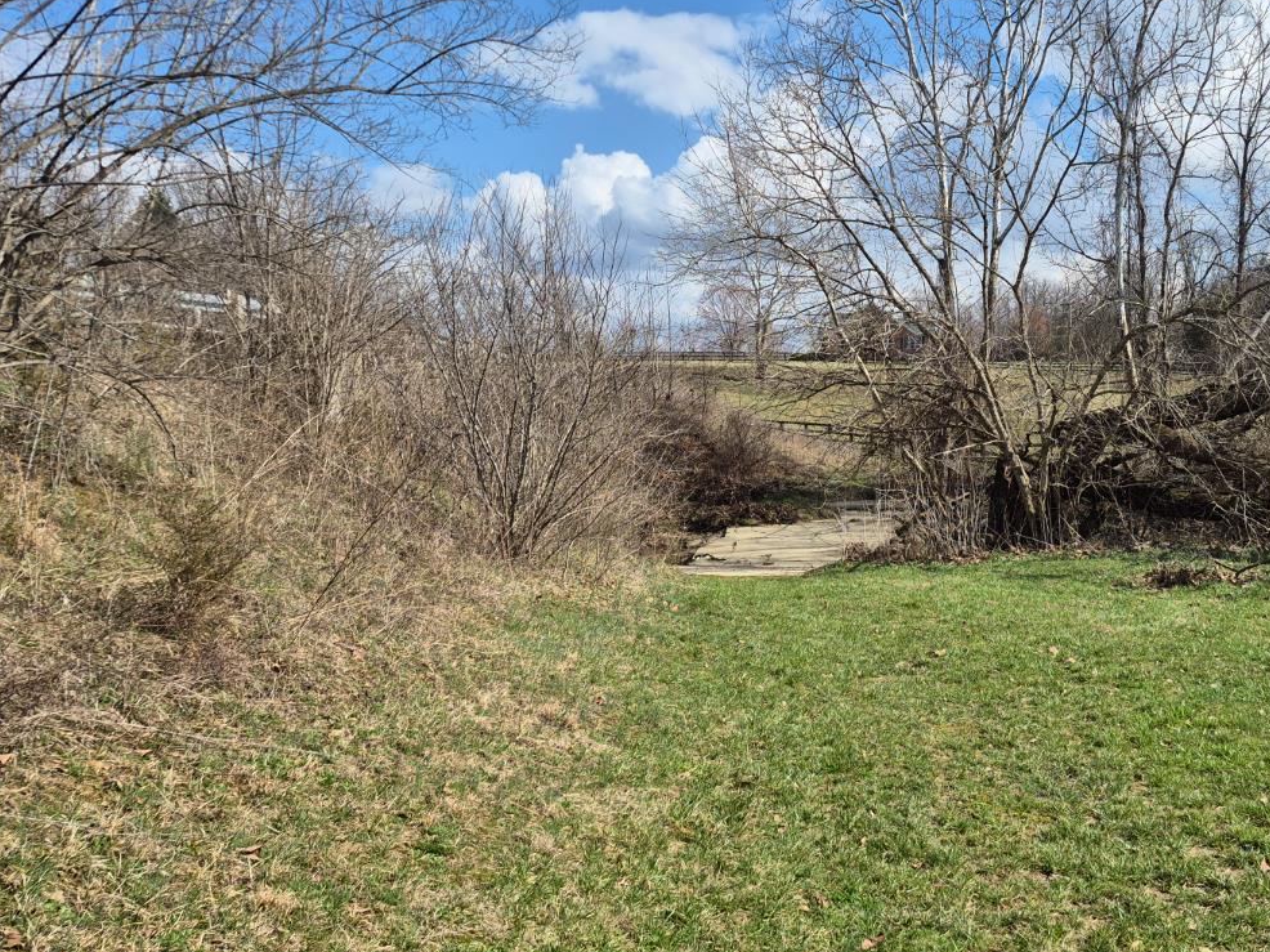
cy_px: 480
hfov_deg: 51.3
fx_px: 1284
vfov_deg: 40.7
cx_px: 882
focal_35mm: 35
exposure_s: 1/2072
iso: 25
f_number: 1.8
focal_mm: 5.4
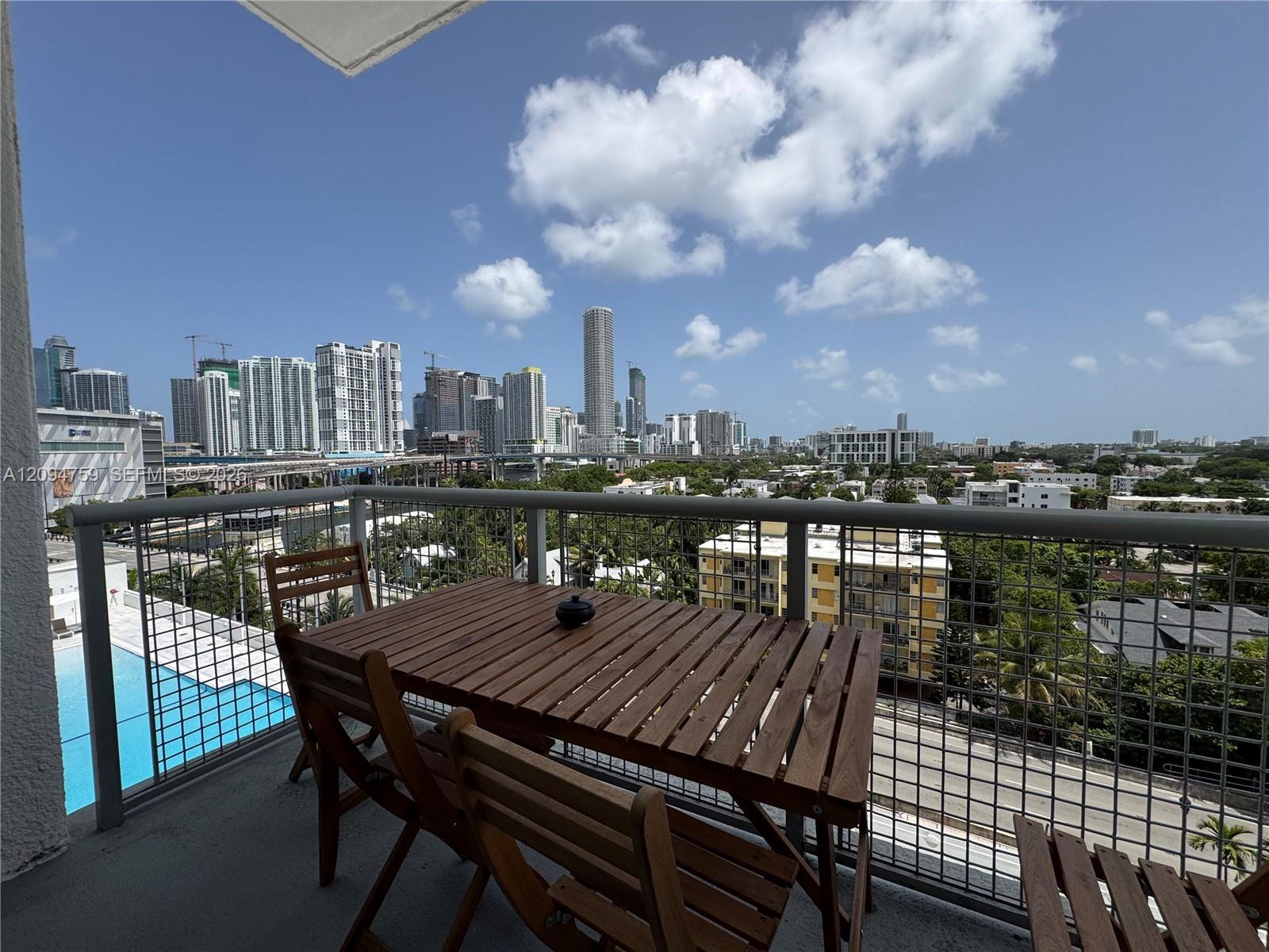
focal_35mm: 14
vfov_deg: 85.7
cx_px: 634
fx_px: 513
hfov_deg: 102.1
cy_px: 476
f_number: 2.2
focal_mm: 2.22
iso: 40
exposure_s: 1/3906
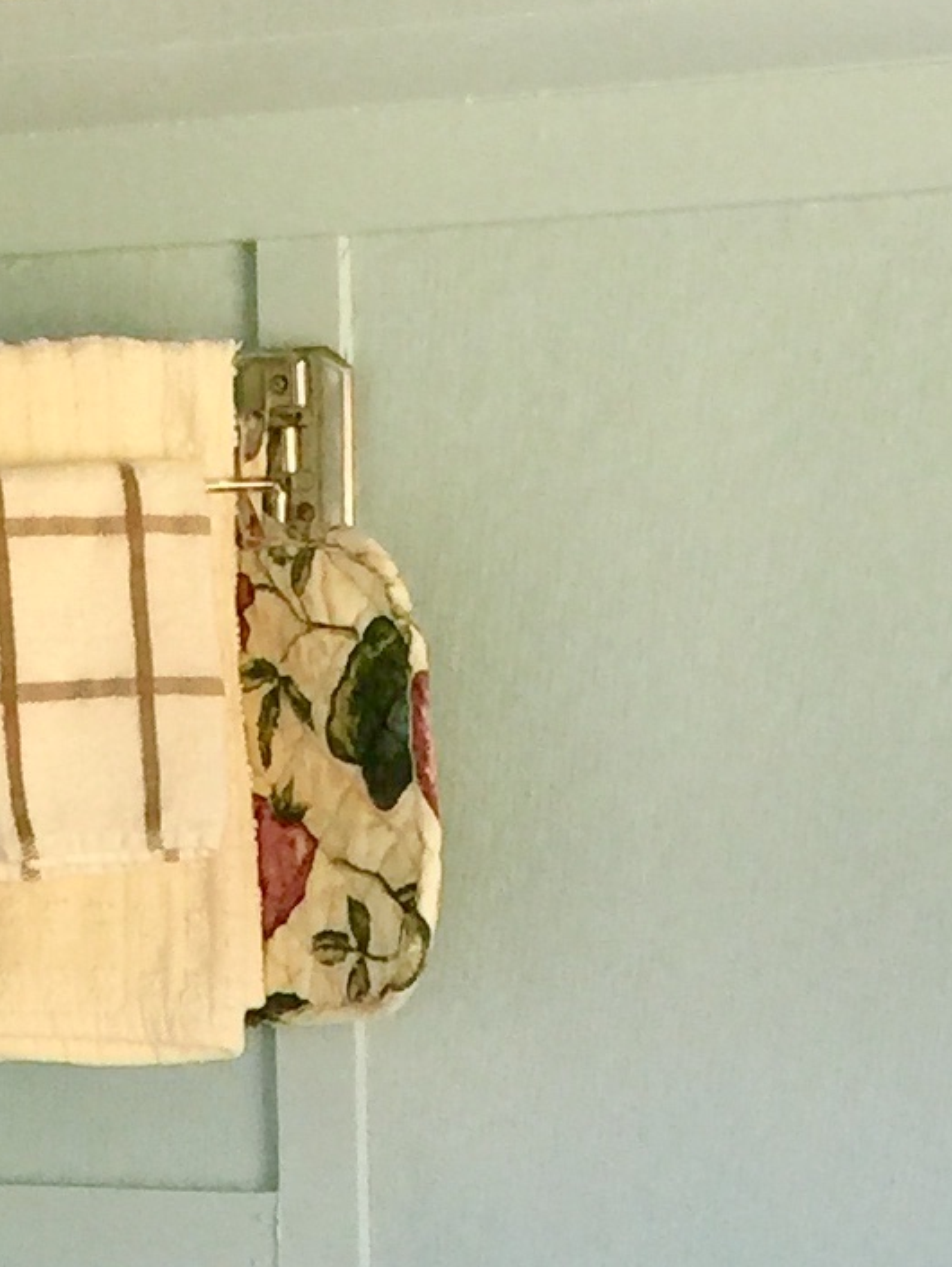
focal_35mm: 134
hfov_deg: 11.1
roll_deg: +0.8
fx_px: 4911
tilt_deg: -8.8
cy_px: 1728
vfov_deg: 14.0
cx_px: 318
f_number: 2.2
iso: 50
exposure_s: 1/30
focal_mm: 4.15
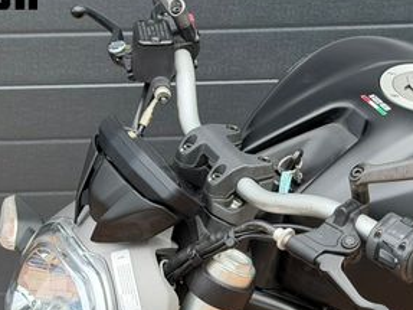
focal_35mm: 107
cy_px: 260
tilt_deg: -24.1
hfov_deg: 18.3
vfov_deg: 13.7
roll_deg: +2.2
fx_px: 1276
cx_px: 314
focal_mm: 6.76
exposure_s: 1/1085
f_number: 1.78
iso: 100
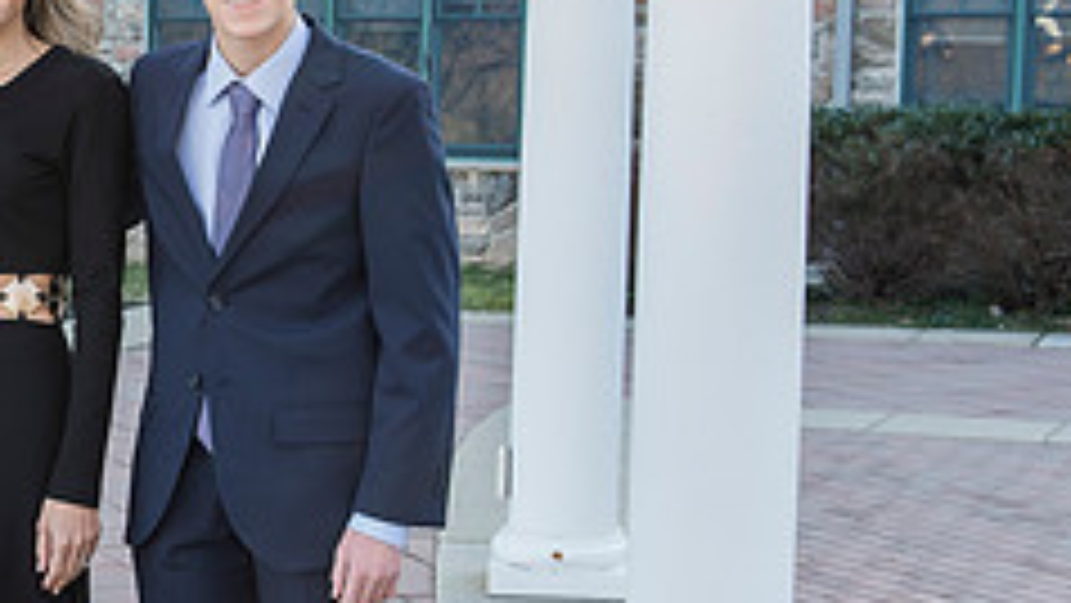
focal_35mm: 91
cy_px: 379
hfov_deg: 22.3
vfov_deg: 13.3
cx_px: -74
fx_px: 2585
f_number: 6.3
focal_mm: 34
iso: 400
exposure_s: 1/125
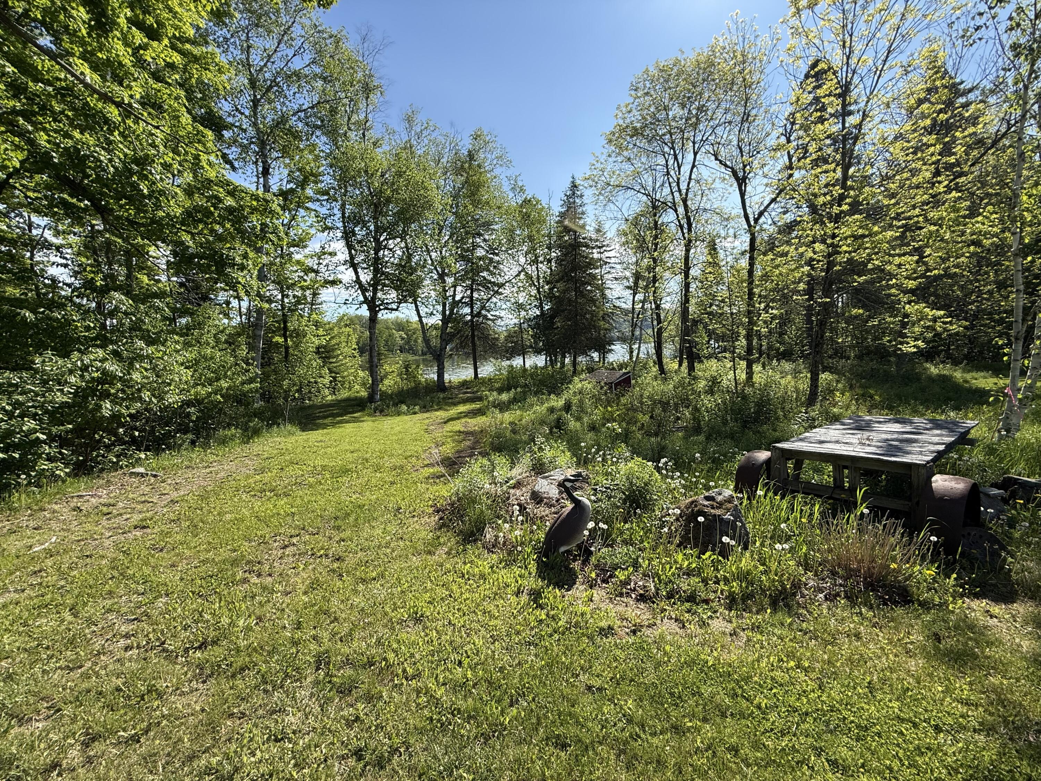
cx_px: 520
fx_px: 421
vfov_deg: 85.7
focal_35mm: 14
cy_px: 390
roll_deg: +3.3
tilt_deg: -5.1
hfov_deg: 102.1
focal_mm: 2.22
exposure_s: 1/1189
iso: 50
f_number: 2.2
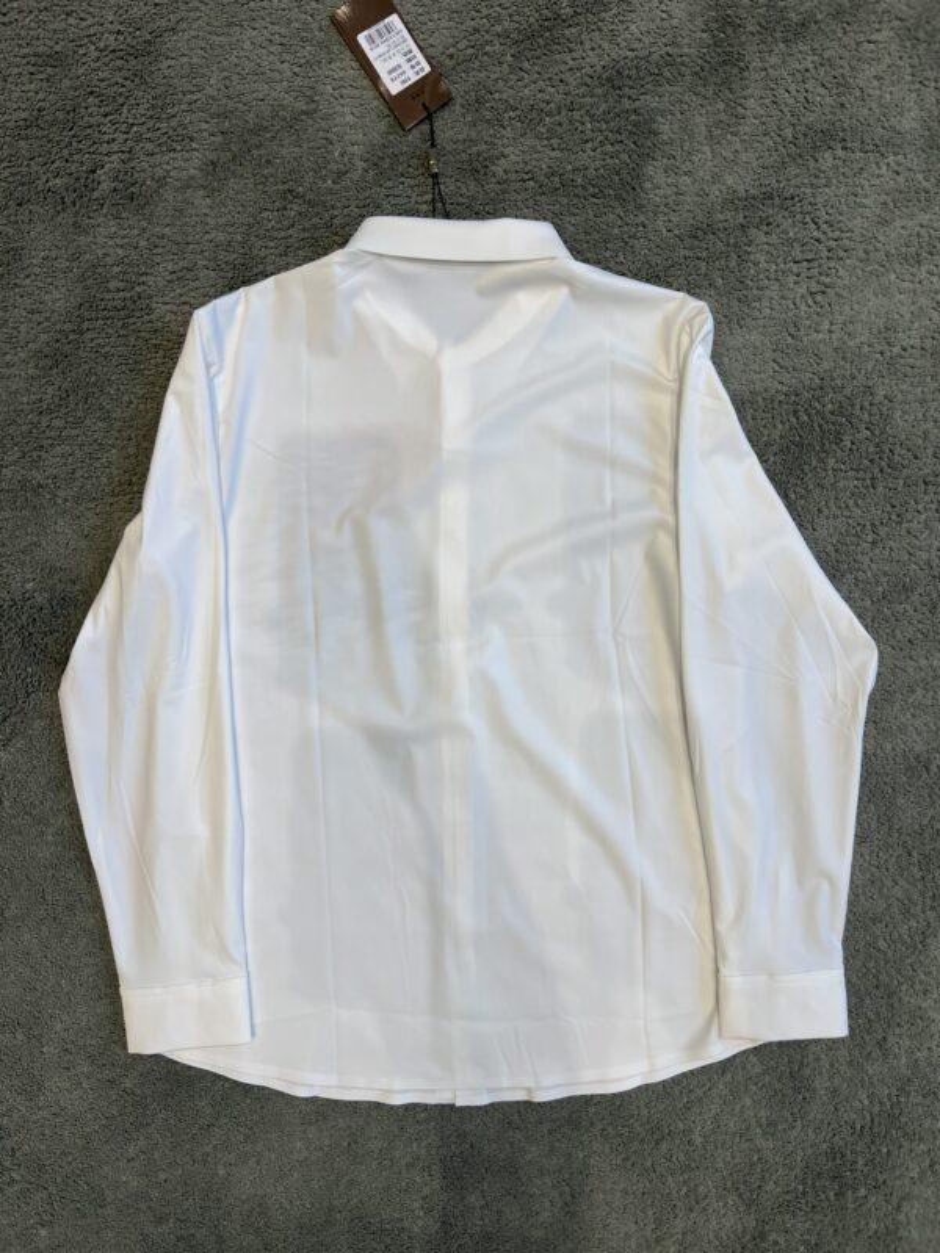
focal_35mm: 26
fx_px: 941
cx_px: 470
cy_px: 626
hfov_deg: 53.1
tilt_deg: -88.8
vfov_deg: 67.3
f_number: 1.5
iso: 50
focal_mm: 5.7
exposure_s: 1/628
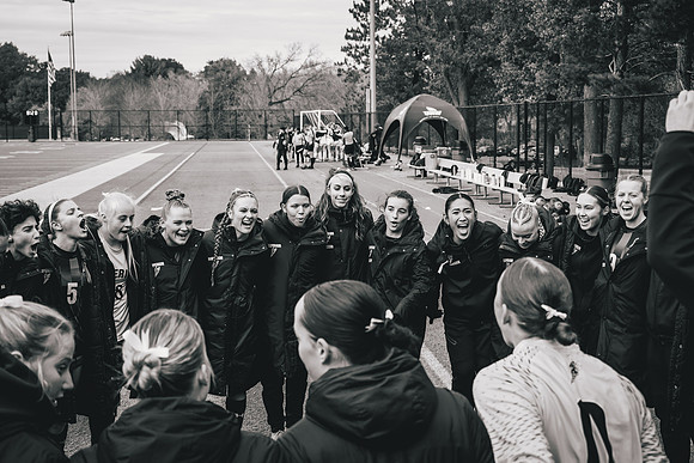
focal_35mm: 50
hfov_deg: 39.6
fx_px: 964
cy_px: 232
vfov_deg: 27.0
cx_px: 347
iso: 800
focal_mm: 50
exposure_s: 1/1000
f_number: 6.3
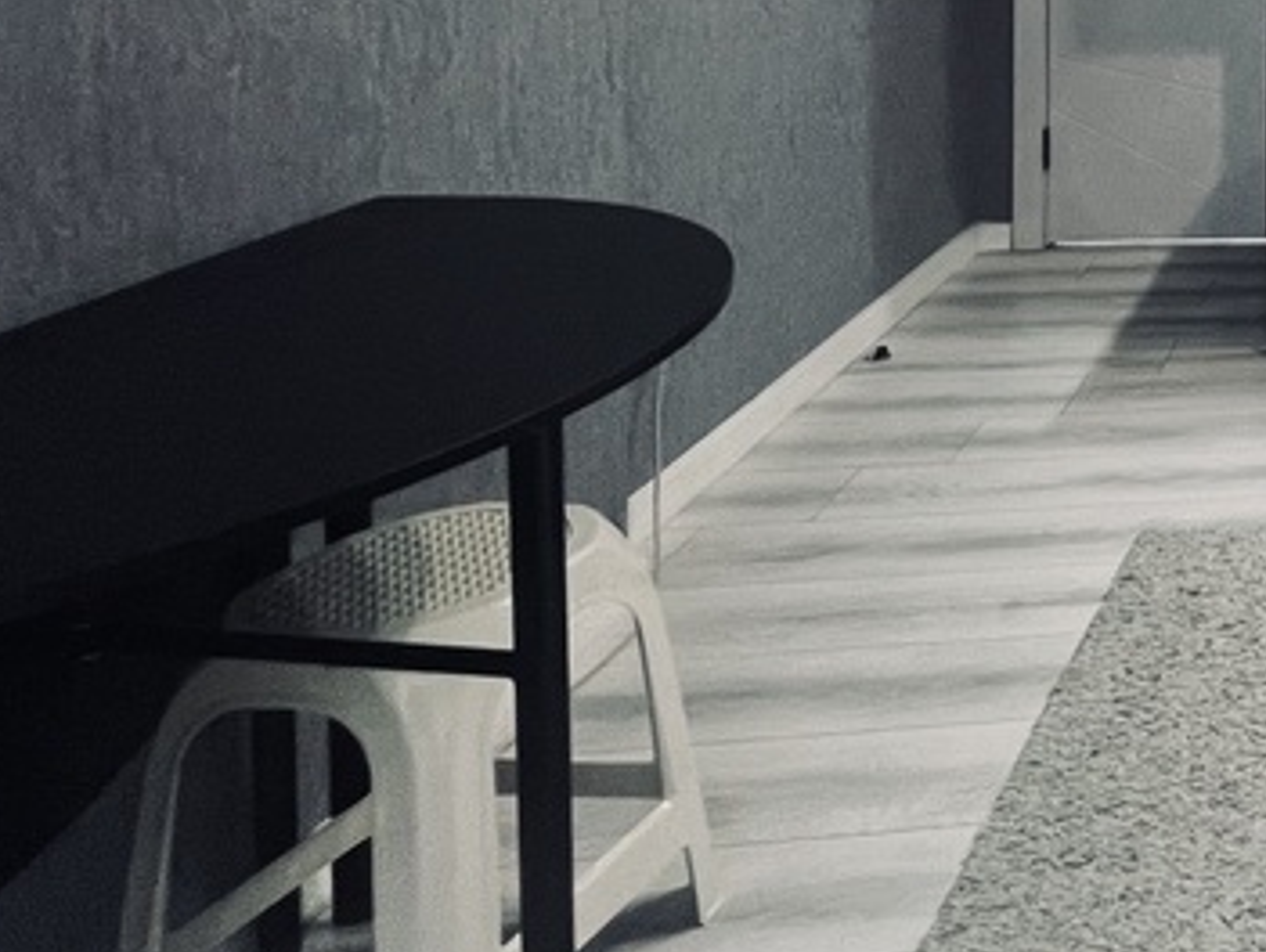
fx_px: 1355
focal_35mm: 37
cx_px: 1749
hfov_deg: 32.6
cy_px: -126
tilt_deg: -3.7
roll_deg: -1.7
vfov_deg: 33.2
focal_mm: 1.57
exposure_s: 1/50
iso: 250
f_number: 1.8
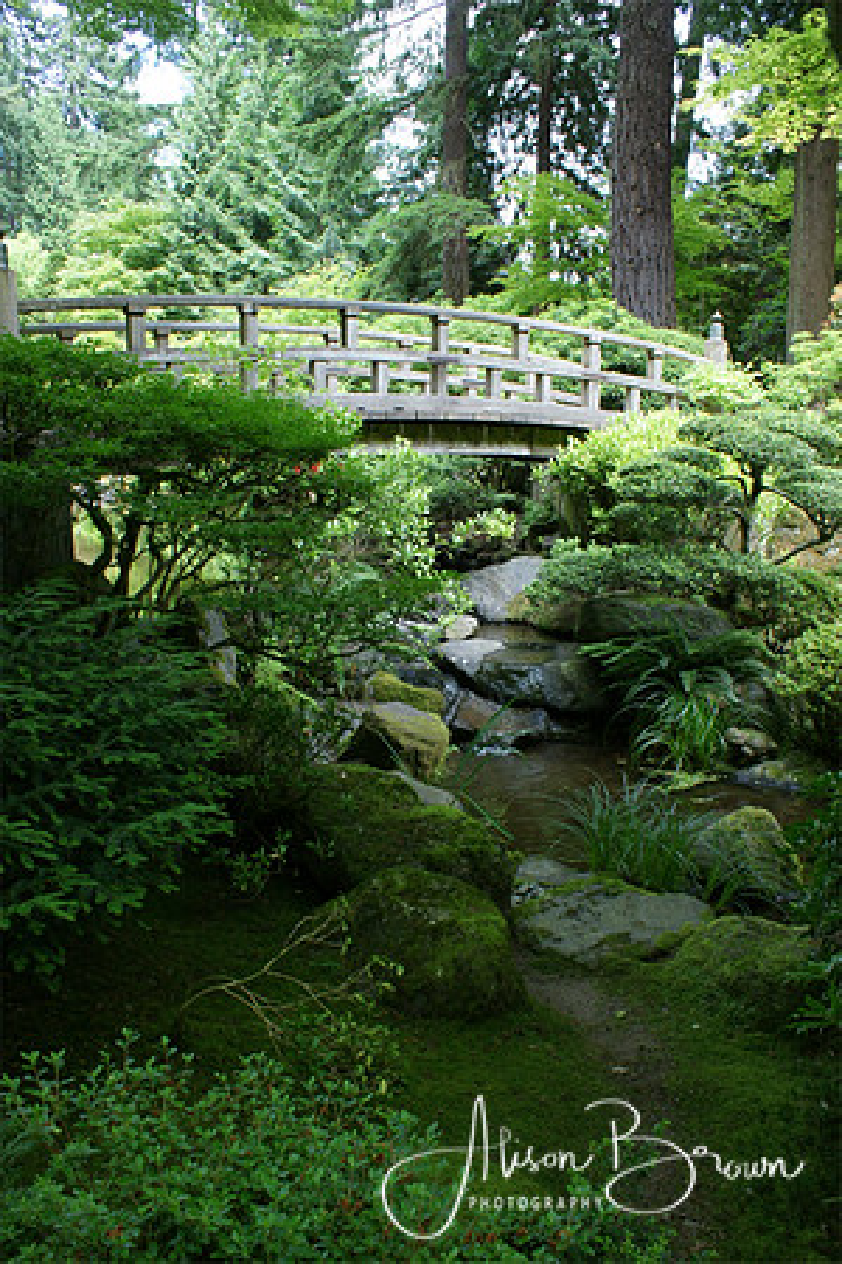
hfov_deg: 47.9
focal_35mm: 27
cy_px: 632
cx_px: 421
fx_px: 947
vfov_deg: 67.4
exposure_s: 1/50
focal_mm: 18
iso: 200
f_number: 5.6
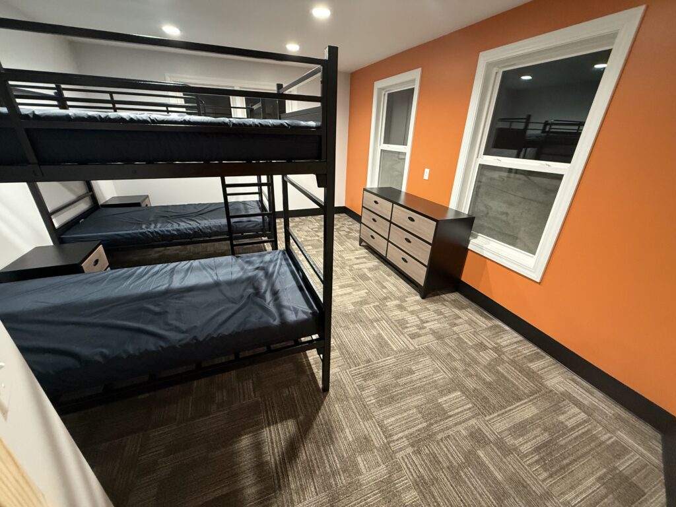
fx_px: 273
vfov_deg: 85.7
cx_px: 338
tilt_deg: -23.4
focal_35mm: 14
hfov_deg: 102.1
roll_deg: -2.0
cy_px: 254
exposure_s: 1/60
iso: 500
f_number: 2.2
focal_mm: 2.22
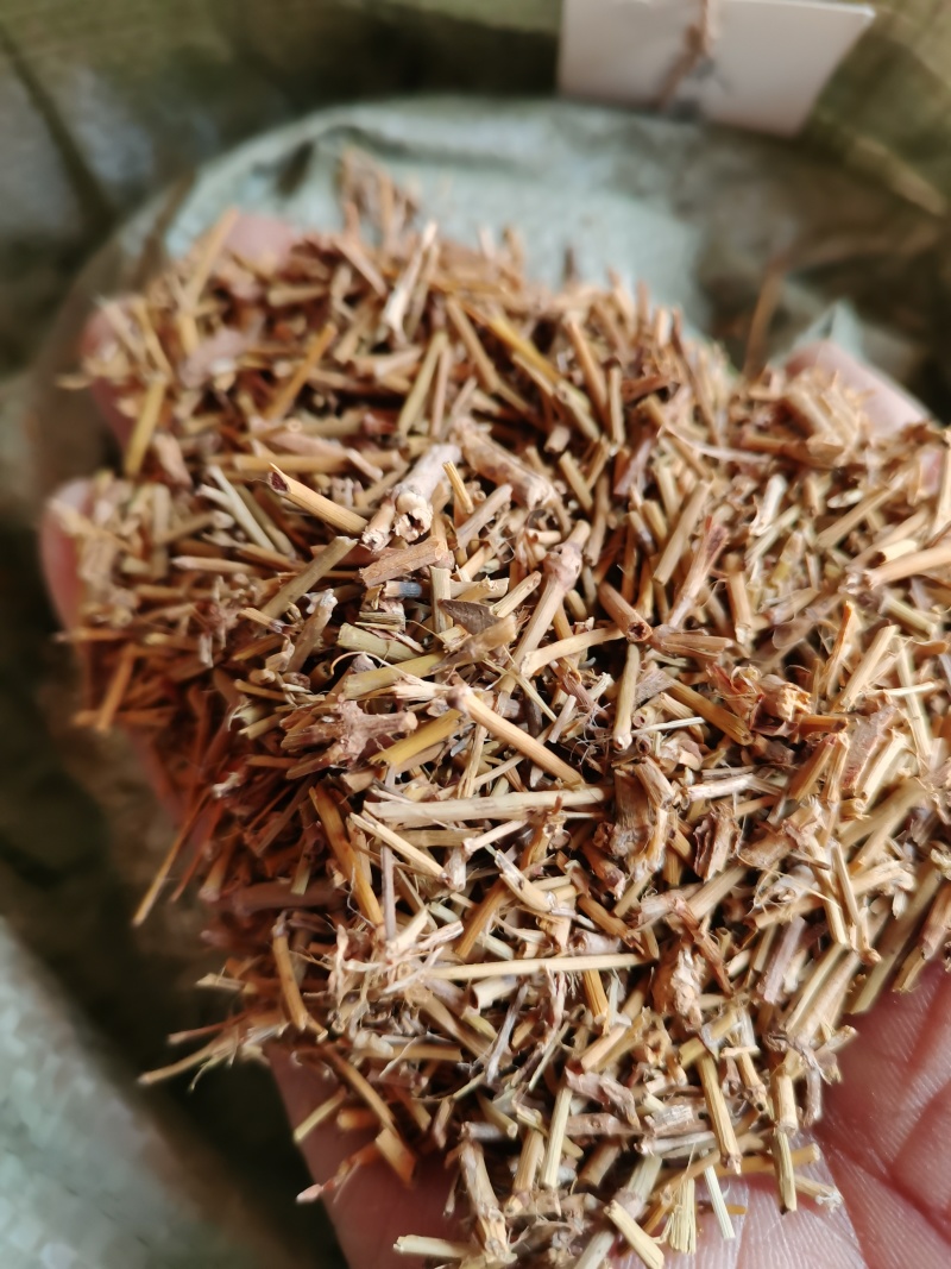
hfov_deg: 51.3
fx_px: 989
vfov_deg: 65.3
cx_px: 476
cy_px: 634
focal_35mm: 27
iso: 125
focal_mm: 5.58
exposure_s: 1/100
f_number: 1.8
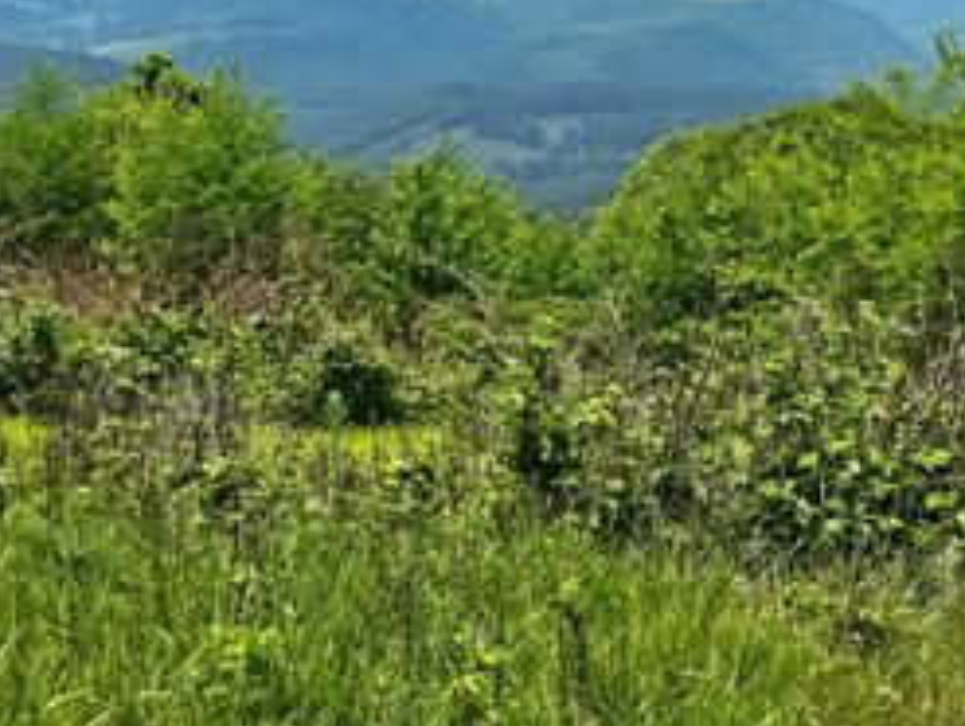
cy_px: 119
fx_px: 1117
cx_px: 418
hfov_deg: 46.6
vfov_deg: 34.6
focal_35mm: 40
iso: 10
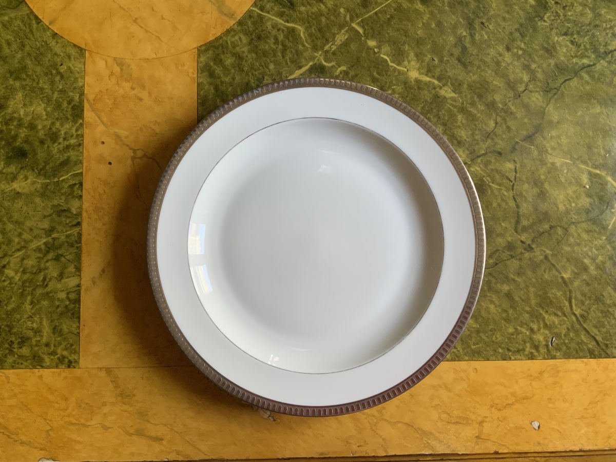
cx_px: 308
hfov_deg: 61.7
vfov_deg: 48.2
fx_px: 516
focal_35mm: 29
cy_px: 231
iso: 50
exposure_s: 1/50
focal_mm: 3
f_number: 1.8
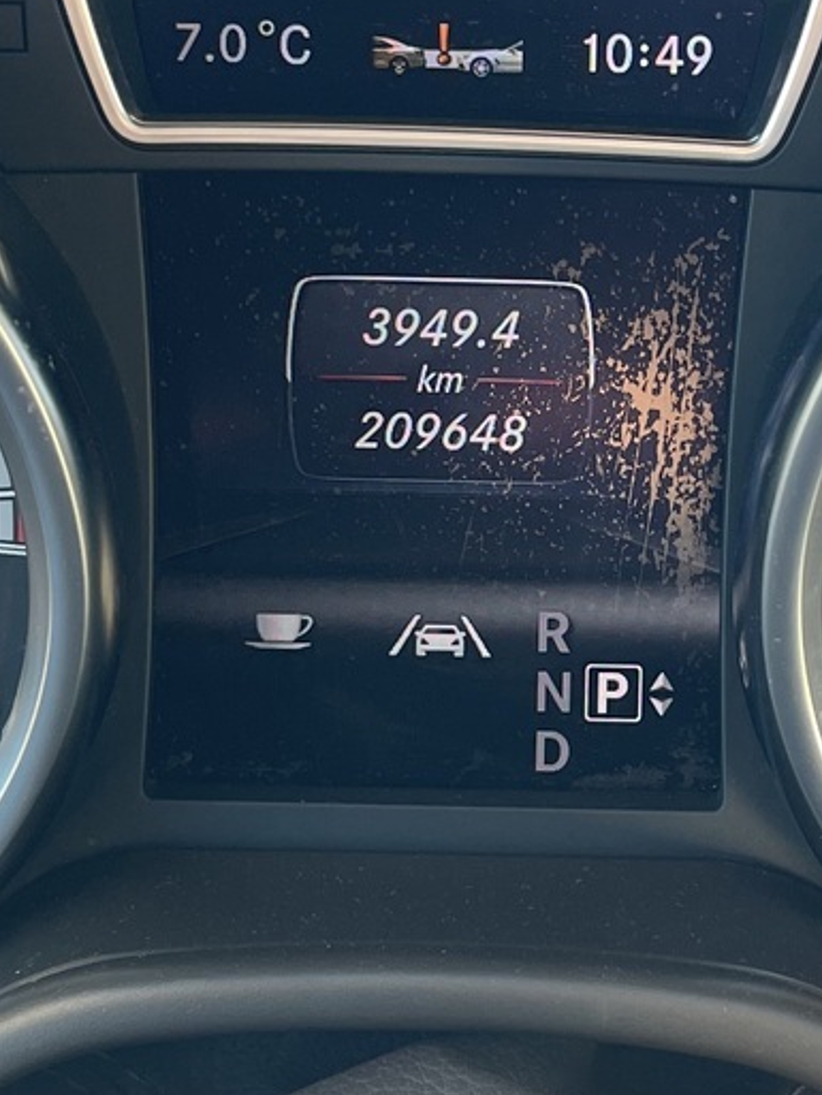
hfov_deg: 18.8
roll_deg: -2.7
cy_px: 521
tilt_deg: -30.5
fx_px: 2469
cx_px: 564
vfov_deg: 25.0
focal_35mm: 78
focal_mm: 5.1
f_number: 1.6
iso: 80
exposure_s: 1/121
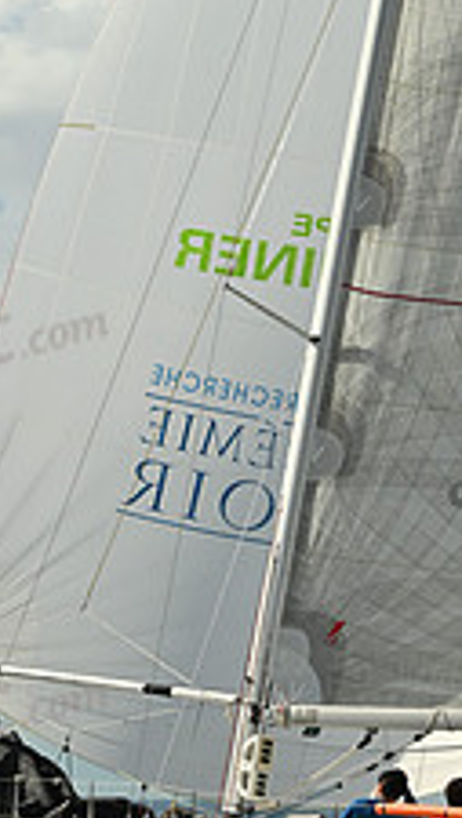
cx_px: 296
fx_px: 4105
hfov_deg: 6.4
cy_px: 138
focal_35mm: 189
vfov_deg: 11.3
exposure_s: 1/800
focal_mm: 70
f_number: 11
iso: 250
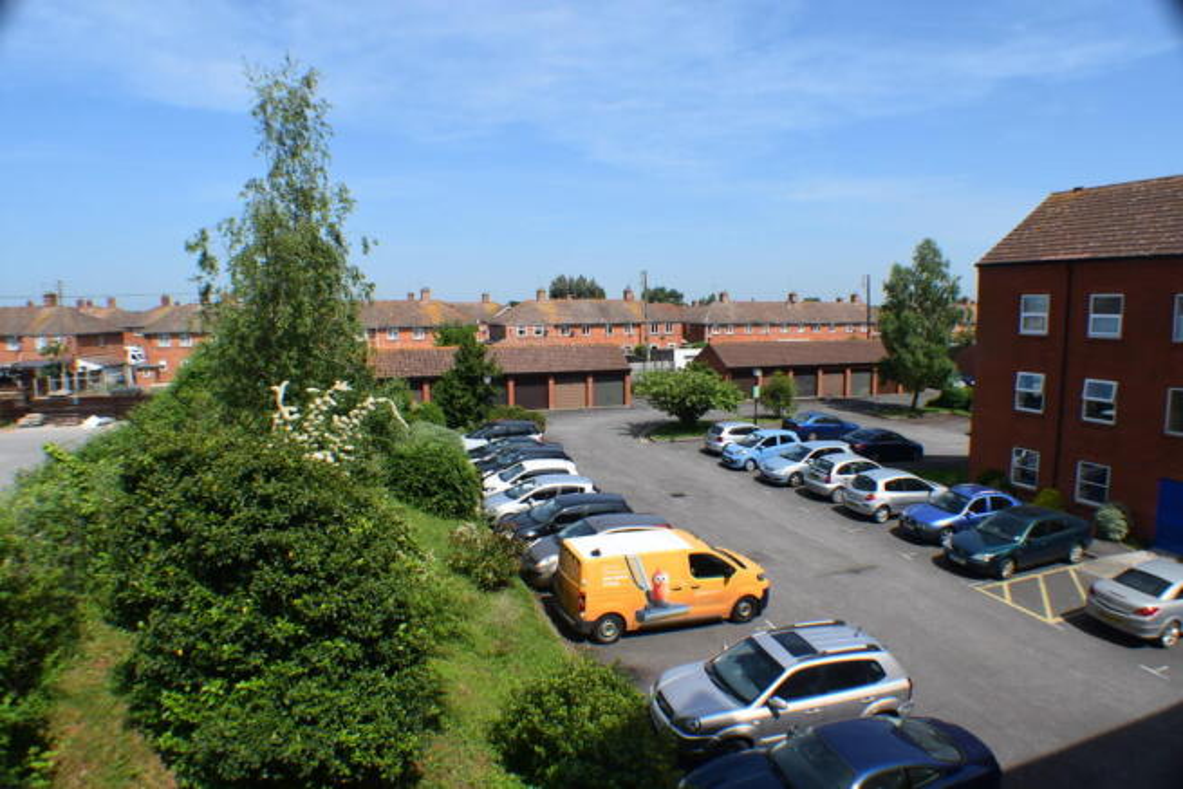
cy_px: 394
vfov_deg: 48.0
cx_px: 592
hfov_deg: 67.4
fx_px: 887
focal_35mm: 27
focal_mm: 18
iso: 200
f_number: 10
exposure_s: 1/400
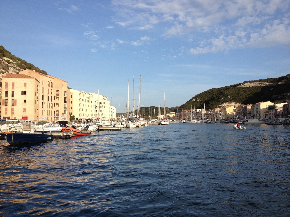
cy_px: 108
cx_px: 145
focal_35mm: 35
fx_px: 293
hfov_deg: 52.6
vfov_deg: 40.7
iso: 64
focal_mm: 4.28
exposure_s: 1/1534
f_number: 2.4
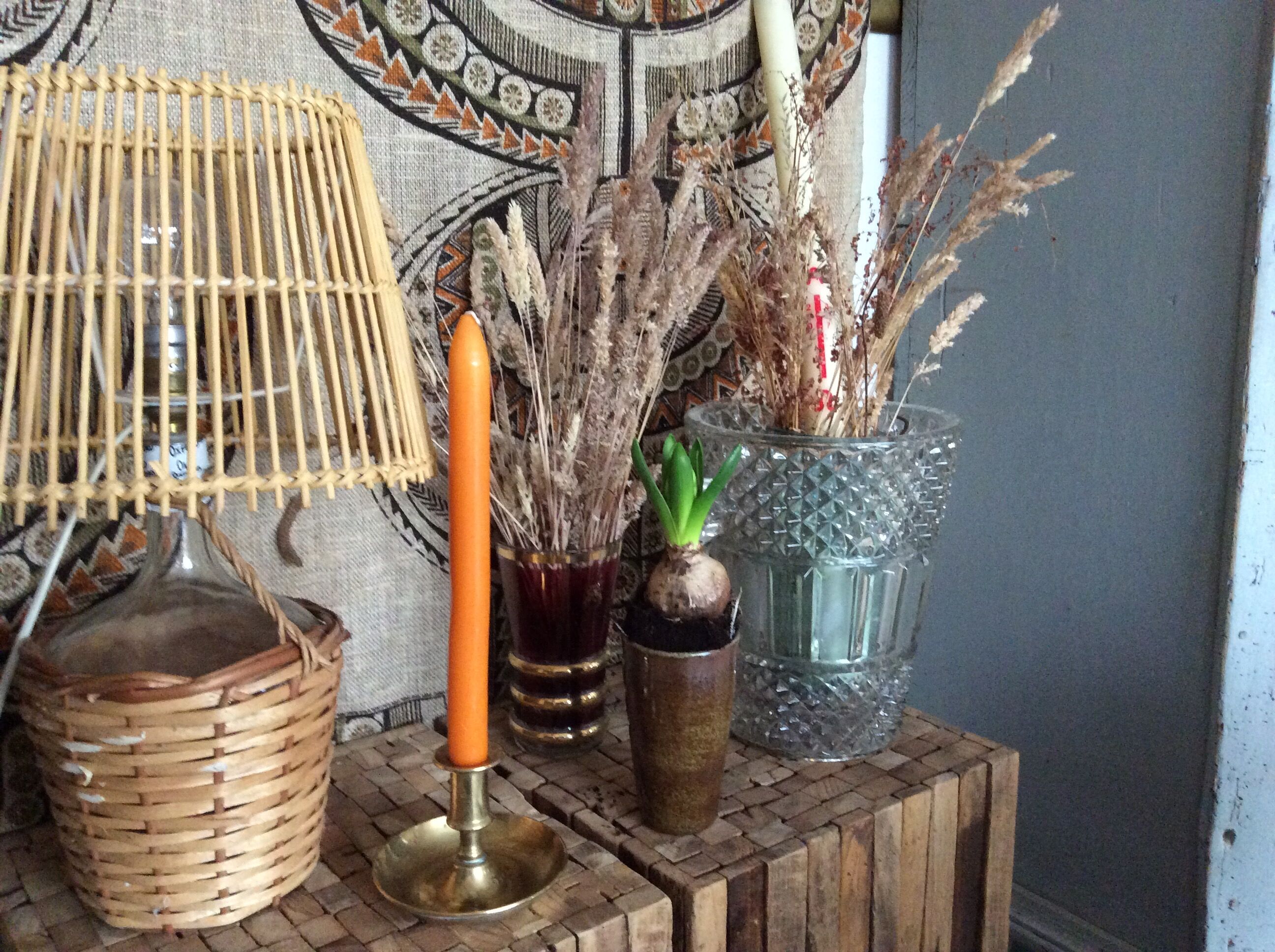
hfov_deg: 56.9
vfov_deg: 44.1
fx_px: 1177
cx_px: 638
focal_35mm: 32
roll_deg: +2.5
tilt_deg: -15.0
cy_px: 476
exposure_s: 1/20
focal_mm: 3.3
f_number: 2.4
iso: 320
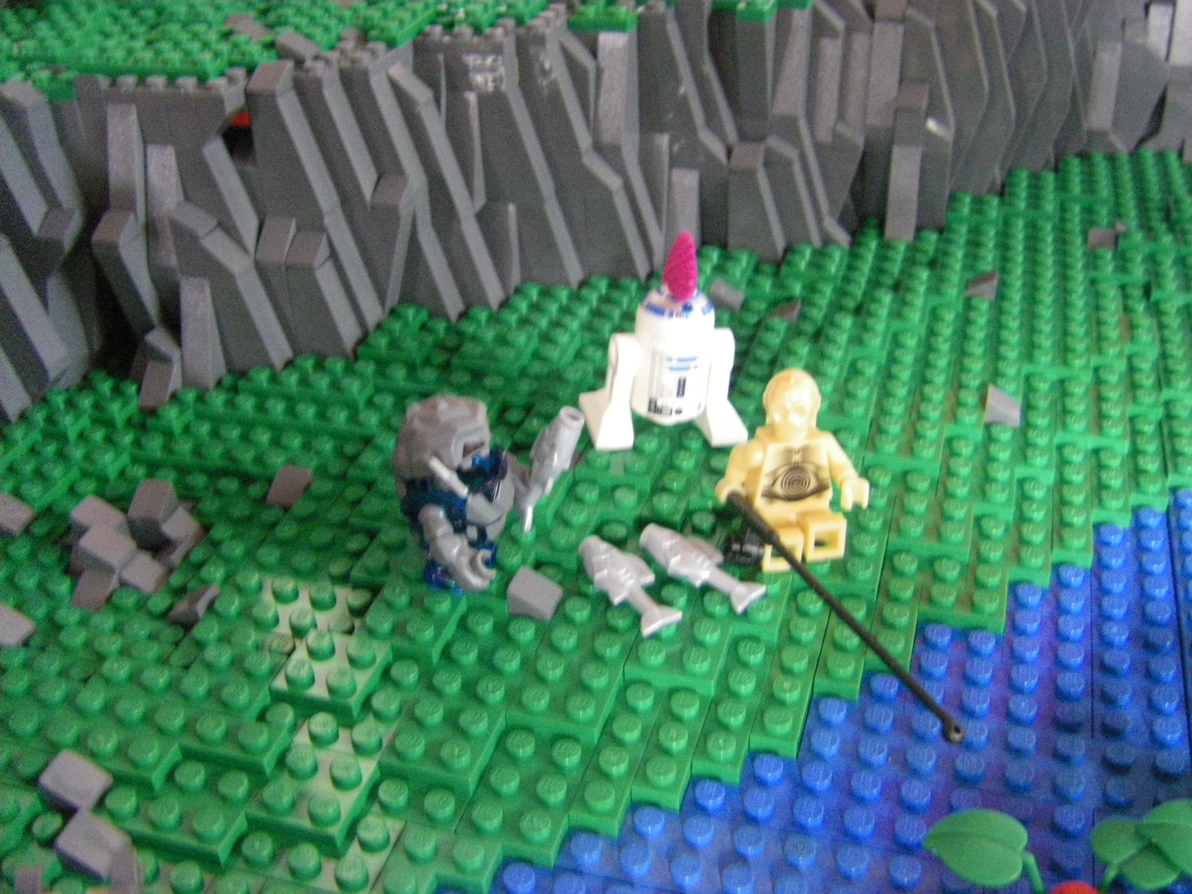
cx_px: 596
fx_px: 1309
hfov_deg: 49.0
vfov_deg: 37.7
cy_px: 447
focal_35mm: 38
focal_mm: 6.3
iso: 800
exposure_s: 1/10
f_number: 3.5
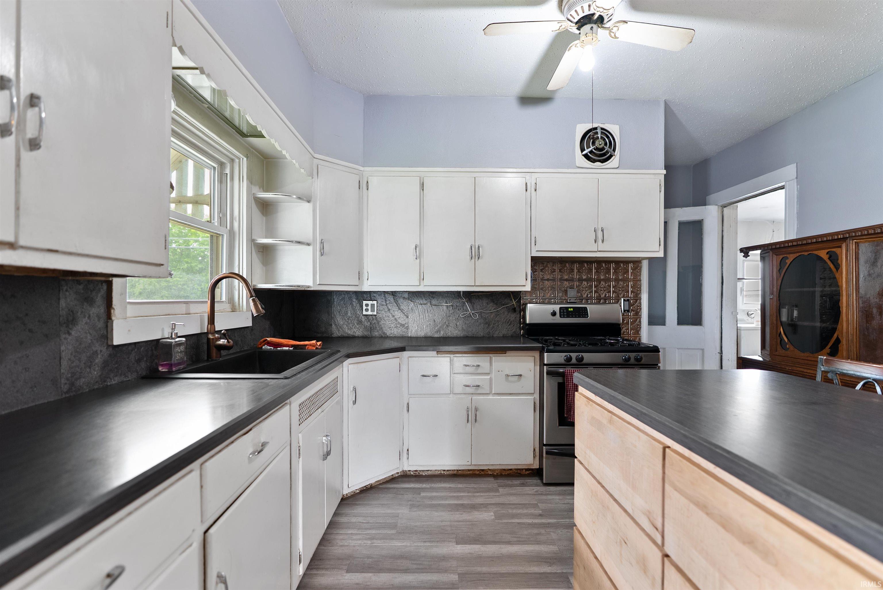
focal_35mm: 16
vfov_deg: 73.8
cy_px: 295
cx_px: 442
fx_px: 393
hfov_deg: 96.7
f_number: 2.8
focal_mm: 16
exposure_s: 1/6
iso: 100
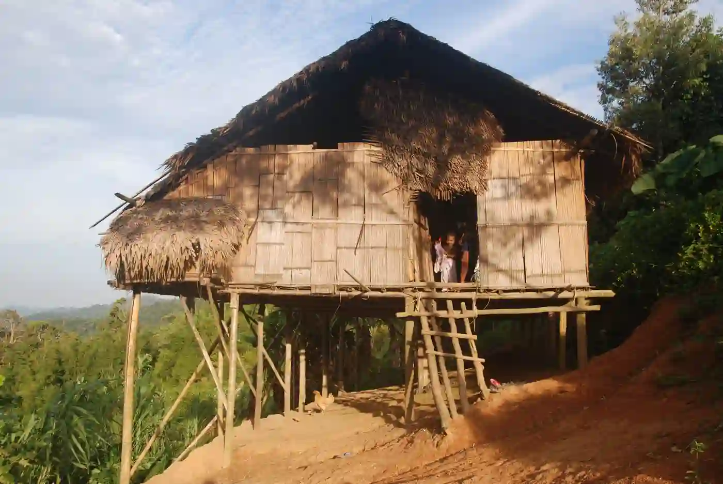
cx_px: 362
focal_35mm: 36
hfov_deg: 53.1
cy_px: 242
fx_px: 724
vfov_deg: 37.0
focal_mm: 24
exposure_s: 1/500
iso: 250
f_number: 5.6
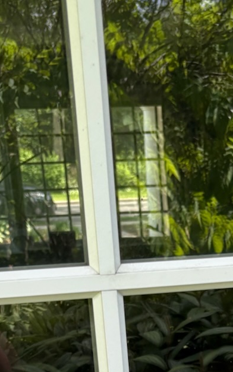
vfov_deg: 21.0
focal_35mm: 90
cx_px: 232
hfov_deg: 14.3
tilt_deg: -19.2
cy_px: 483
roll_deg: +2.1
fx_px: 914
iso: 40
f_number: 1.6
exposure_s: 1/271
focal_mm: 5.96
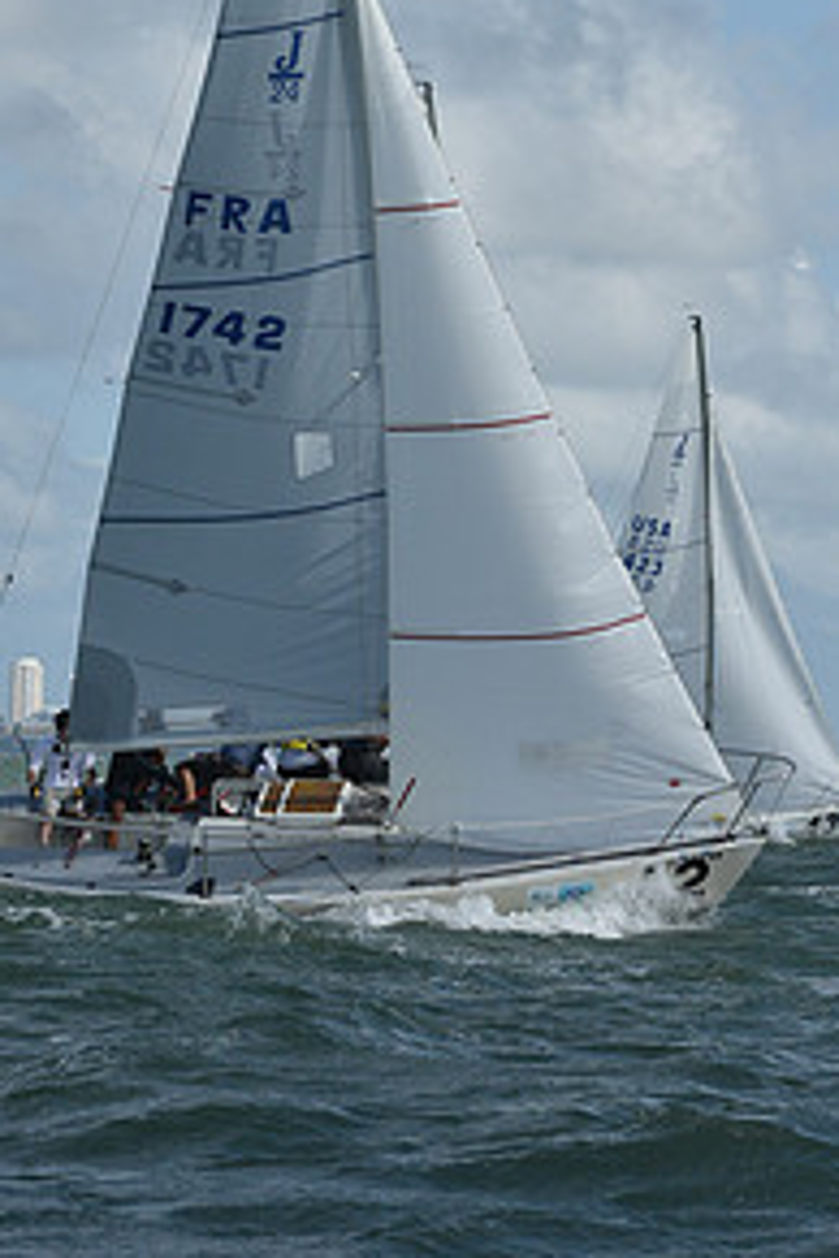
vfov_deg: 10.3
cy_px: 35
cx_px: 387
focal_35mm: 199
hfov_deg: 6.9
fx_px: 6956
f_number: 10
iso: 250
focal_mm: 100
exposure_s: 1/1250
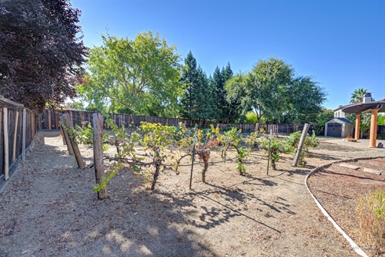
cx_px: 192
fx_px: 150
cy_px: 128
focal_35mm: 14
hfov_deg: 104.3
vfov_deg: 81.2
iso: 500
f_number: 8
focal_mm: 14
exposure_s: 1/500
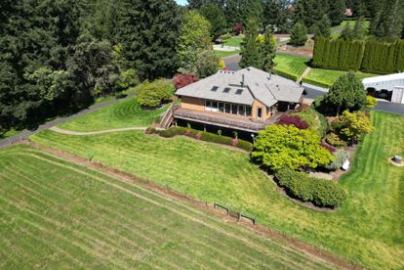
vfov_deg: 49.5
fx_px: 292
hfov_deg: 69.4
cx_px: 209
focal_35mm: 26
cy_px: 122
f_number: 1.7
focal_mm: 6.72
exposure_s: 1/2000
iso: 110
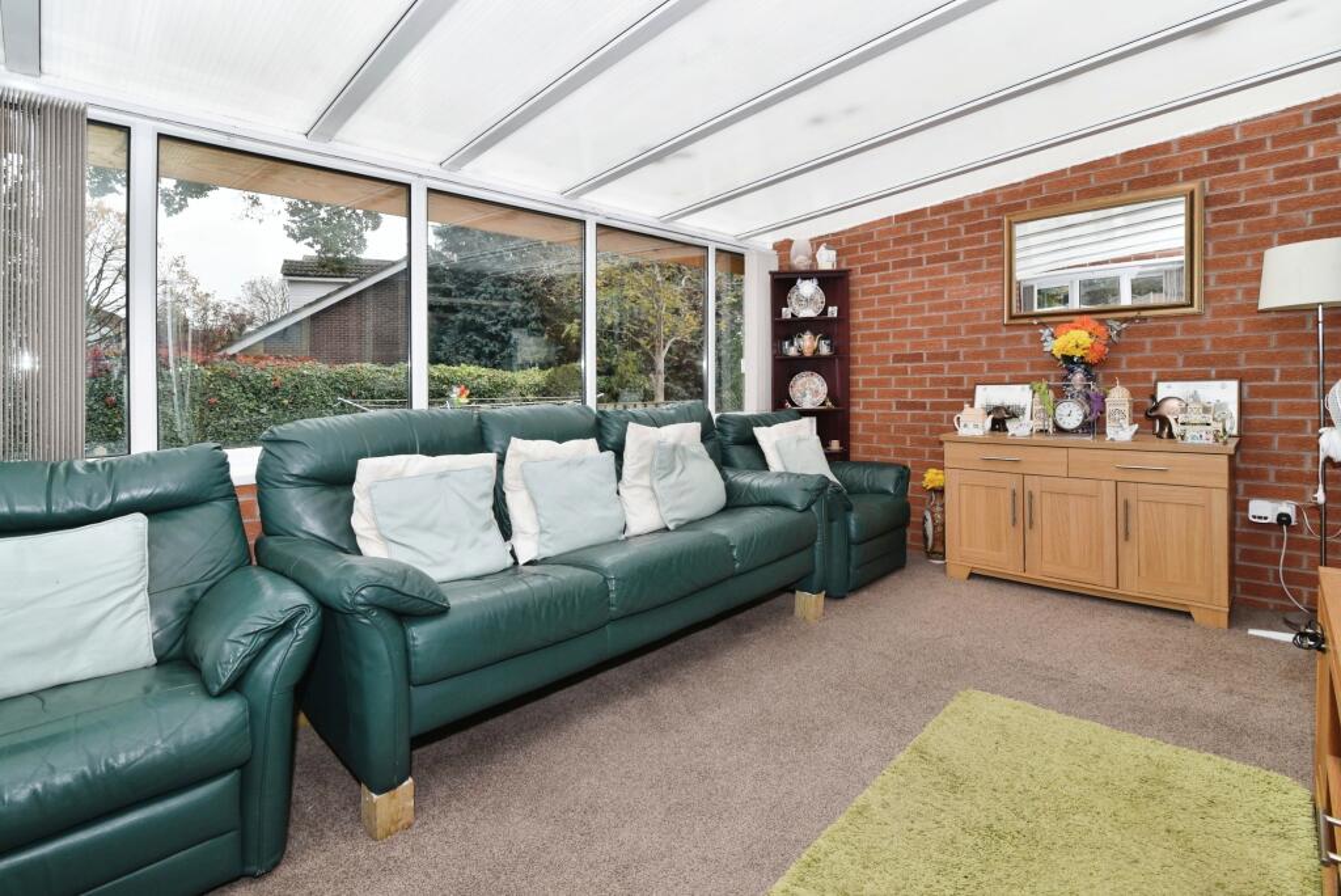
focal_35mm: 16
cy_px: 448
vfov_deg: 73.8
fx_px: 596
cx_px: 670
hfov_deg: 96.7
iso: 400
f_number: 8
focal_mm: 16
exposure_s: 1/250
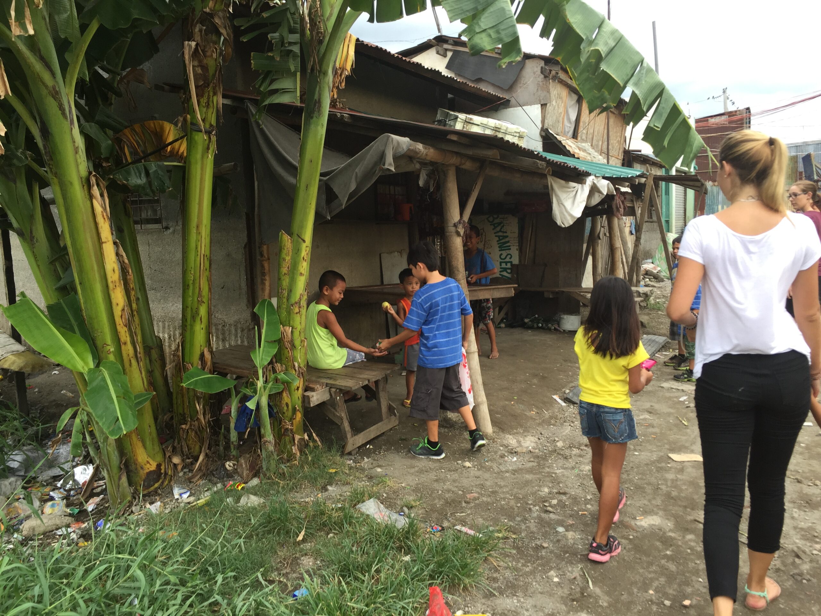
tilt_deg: -6.2
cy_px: 308
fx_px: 688
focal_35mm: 29
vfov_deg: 48.2
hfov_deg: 61.7
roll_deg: +1.8
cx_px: 410
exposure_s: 1/128
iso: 32
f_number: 2.2
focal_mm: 4.15
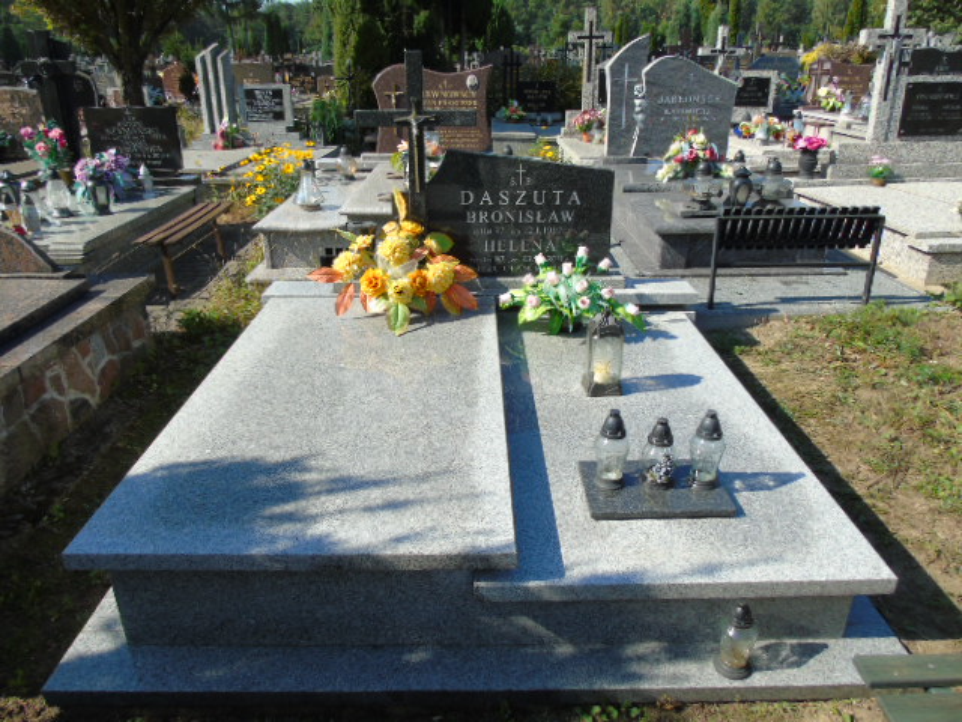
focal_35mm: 25
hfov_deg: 69.4
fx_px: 695
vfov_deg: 54.9
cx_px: 481
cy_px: 361
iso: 80
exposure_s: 1/640
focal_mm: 4.4
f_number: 3.4
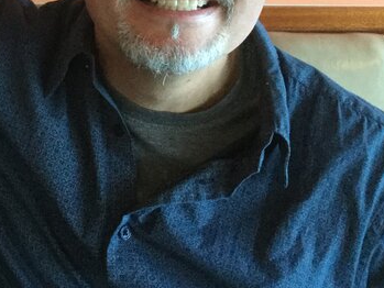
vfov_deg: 20.0
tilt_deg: -12.8
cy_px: -15
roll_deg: -2.0
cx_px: -6
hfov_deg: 25.9
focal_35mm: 71
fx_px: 788
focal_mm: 3.3
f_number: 2.4
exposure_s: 1/30
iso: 250
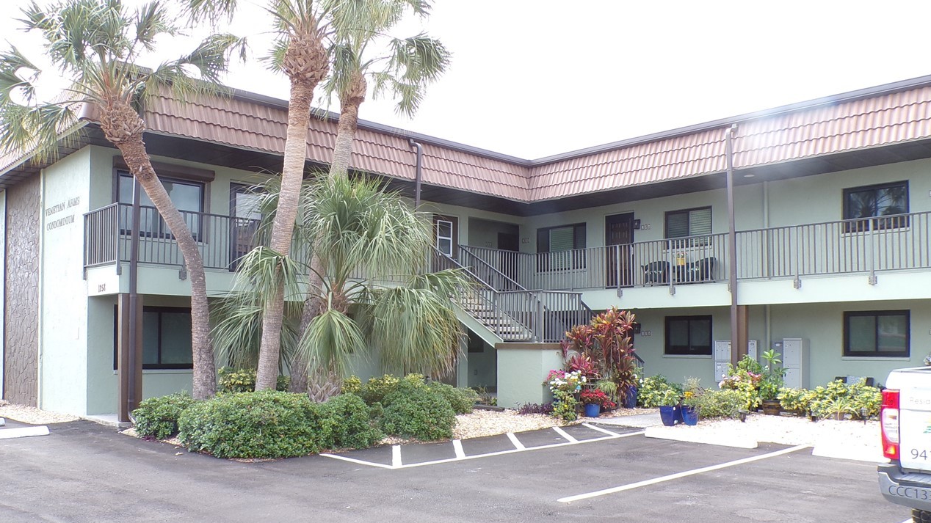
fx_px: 815
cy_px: 334
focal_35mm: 33
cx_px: 453
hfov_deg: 59.5
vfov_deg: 35.4
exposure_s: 1/100
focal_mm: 4.3
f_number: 4.4
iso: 100
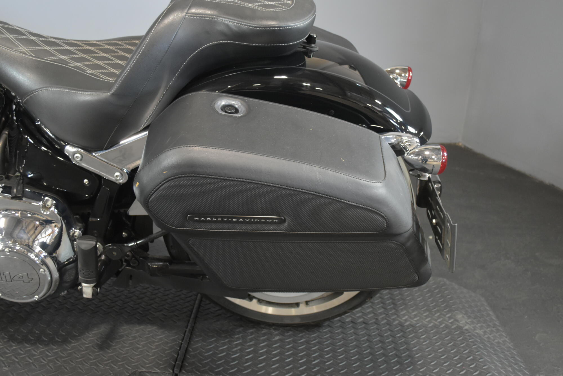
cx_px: 282
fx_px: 563
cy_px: 188
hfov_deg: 53.1
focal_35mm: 36
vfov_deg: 36.9
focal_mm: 24
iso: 1600
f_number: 4
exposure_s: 1/25
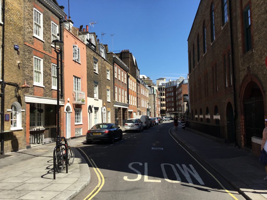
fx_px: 239
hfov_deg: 58.4
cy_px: 100
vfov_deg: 45.4
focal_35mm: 31
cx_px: 134
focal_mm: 3.3
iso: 25
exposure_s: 1/1031
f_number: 2.4
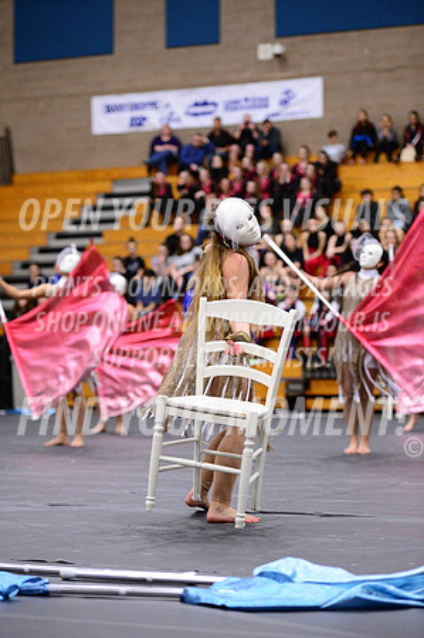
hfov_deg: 13.9
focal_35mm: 98
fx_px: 1735
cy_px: 319
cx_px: 212
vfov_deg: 20.8
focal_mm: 98
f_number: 2.8
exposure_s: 1/320
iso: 6400
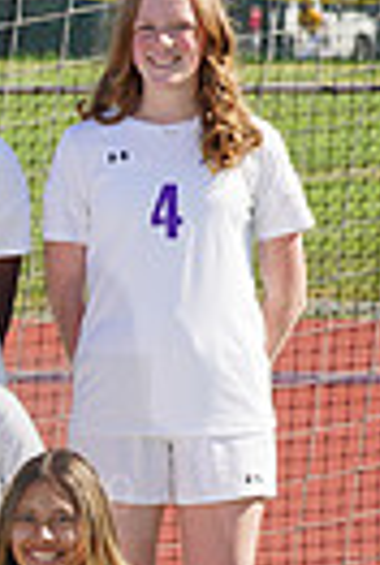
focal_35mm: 755
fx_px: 11891
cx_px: -687
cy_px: 410
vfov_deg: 2.7
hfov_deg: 1.8
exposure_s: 1/250
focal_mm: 171
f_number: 11
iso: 200
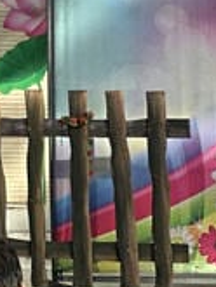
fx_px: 3880
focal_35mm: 467
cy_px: -176
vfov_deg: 4.2
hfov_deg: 3.1
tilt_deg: +4.7
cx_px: -575
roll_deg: -0.7
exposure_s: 1/121
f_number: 2.8
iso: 32
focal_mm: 9
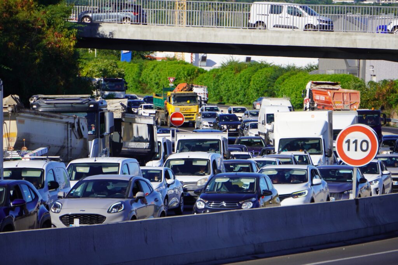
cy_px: 132
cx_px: 199
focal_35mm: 315
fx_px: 3481
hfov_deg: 6.5
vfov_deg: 4.4
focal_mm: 210
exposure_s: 1/400
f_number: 6.3
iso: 100
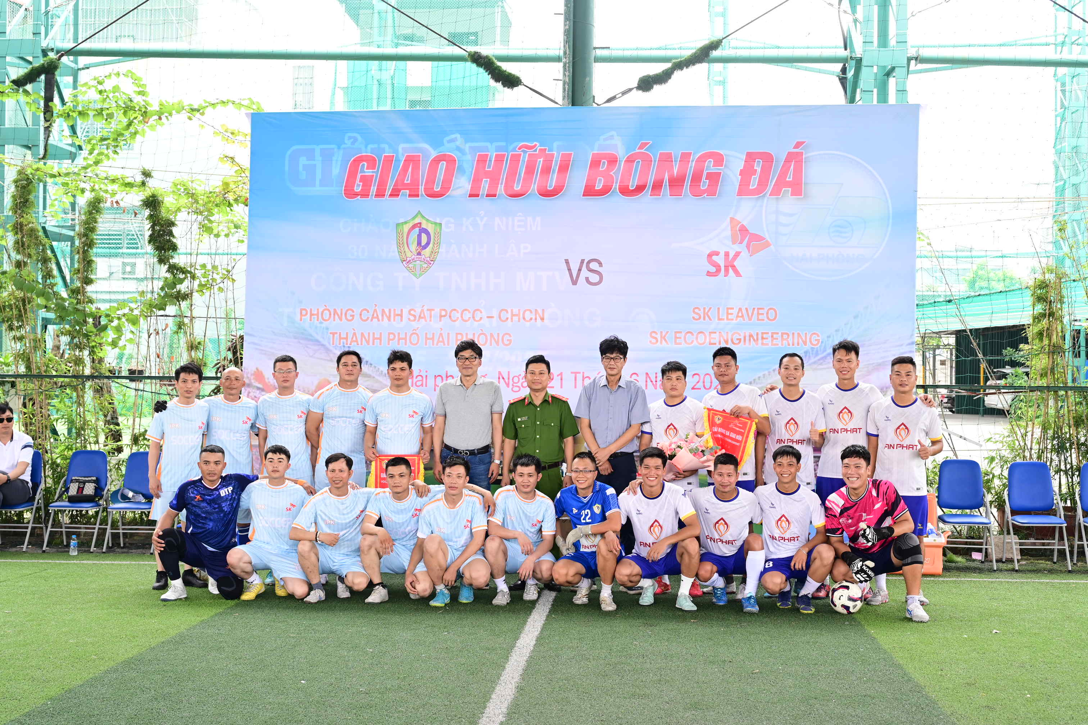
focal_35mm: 46
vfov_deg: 29.2
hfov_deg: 42.7
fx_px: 1390
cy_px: 362
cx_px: 544
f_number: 5
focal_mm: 46
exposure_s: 1/100
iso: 800
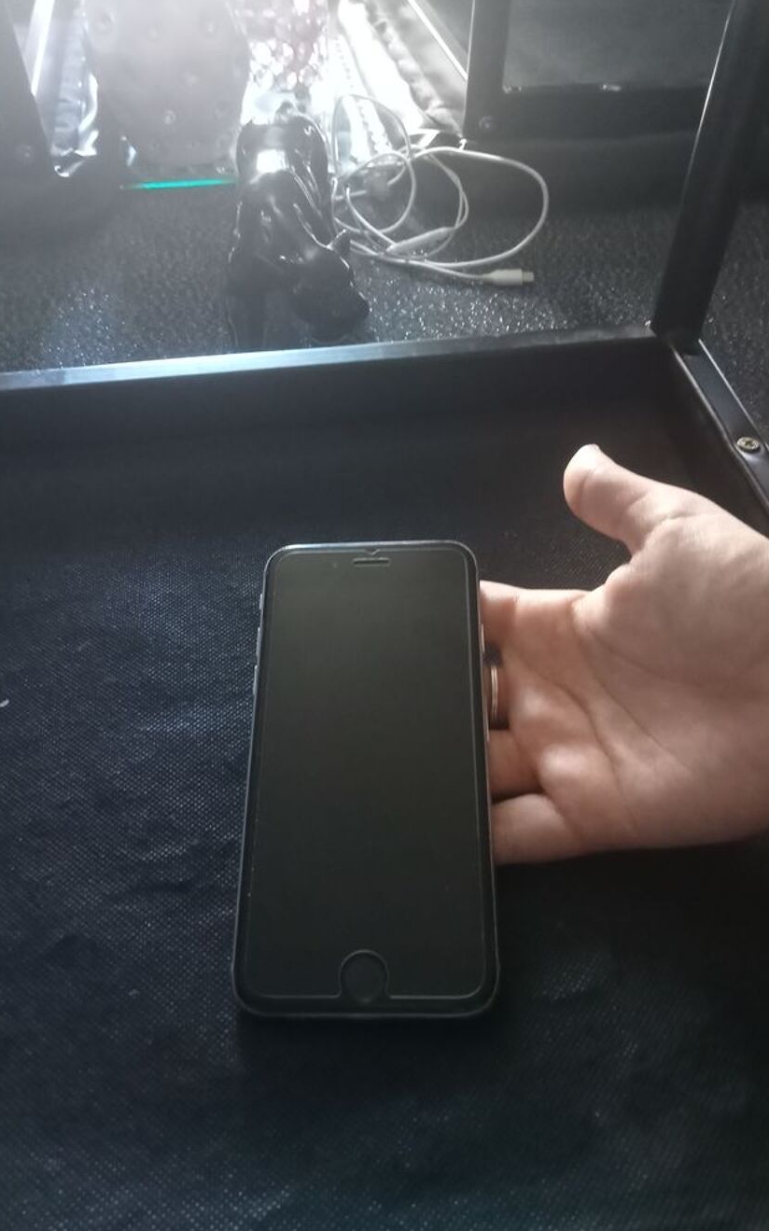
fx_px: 1006
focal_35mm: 30
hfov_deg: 41.8
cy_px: 617
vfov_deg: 62.9
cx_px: 390
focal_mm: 3.46
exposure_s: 1/25
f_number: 2.2
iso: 1455
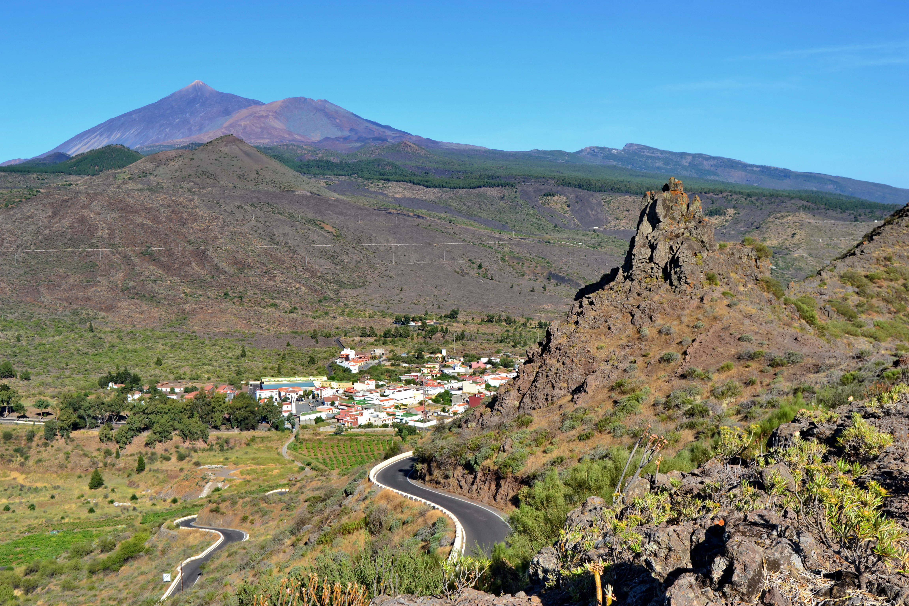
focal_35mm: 39
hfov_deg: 49.6
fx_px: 985
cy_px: 303
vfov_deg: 34.2
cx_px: 454
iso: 400
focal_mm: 26
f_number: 11
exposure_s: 1/400
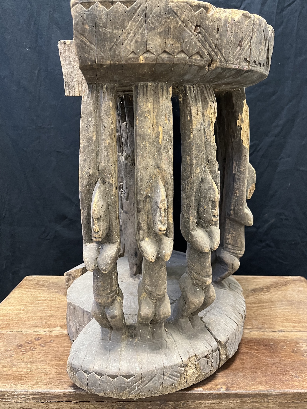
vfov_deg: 63.4
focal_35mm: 28
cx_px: 159
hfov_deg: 49.7
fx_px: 331
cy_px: 194
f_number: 1.6
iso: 500
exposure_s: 1/50
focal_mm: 5.1
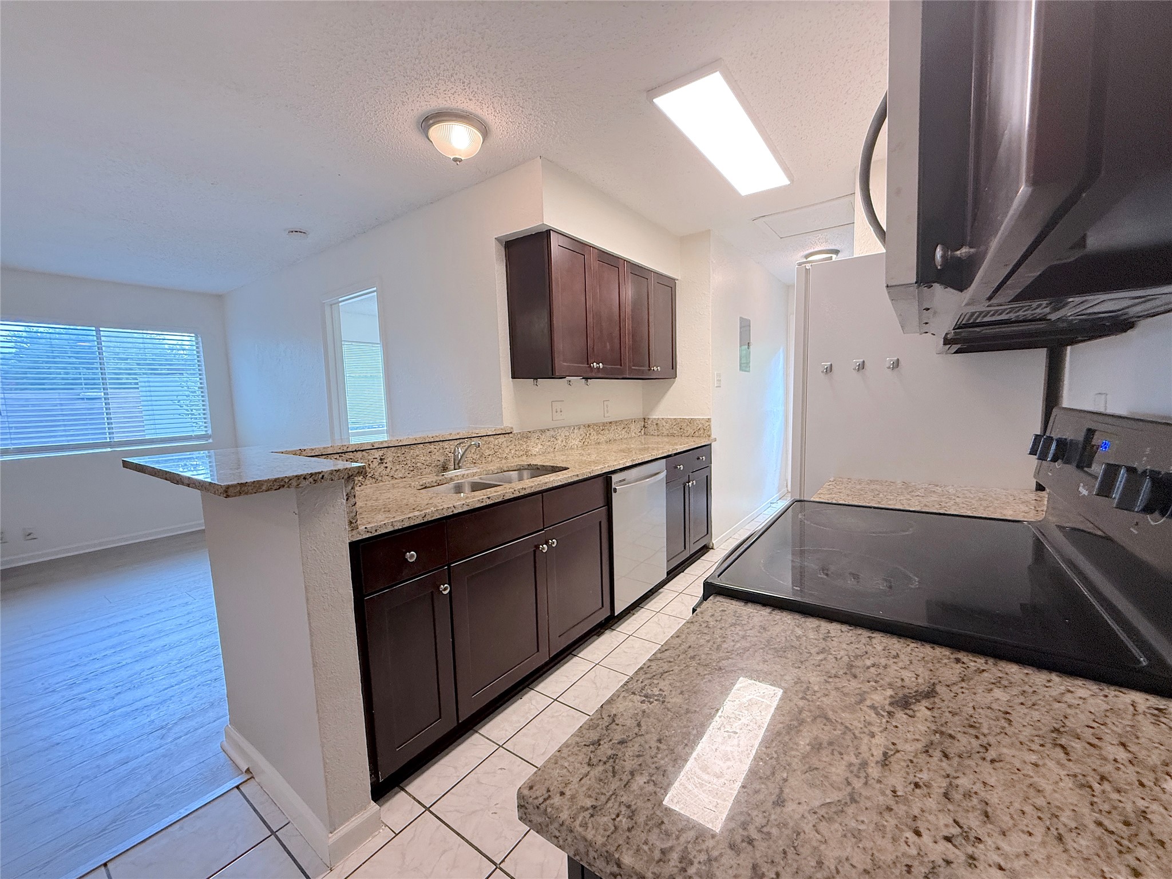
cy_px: 440
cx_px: 586
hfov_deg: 102.1
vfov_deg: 85.7
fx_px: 474
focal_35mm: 14
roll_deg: +1.6
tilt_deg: -4.8
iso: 320
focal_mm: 2.22
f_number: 2.2
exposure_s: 1/120
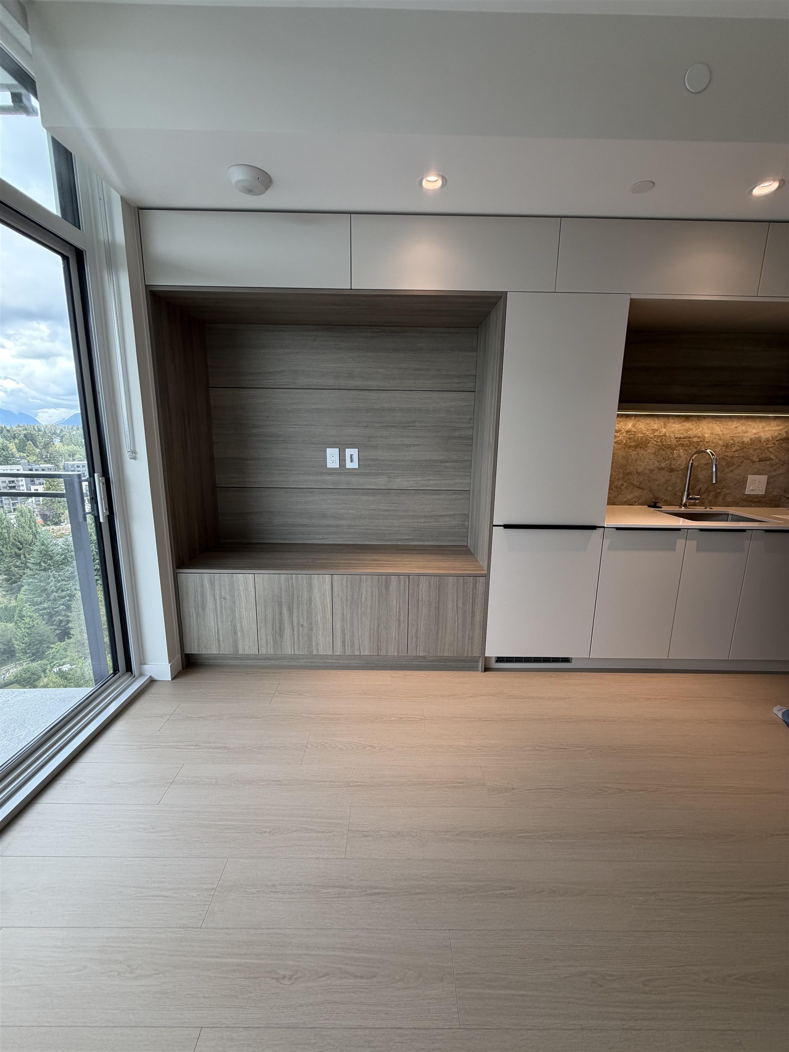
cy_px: 526
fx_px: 425
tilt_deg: -10.9
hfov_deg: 85.7
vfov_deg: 102.1
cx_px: 394
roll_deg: -0.8
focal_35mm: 14
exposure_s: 1/121
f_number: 2.2
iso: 80
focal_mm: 2.22
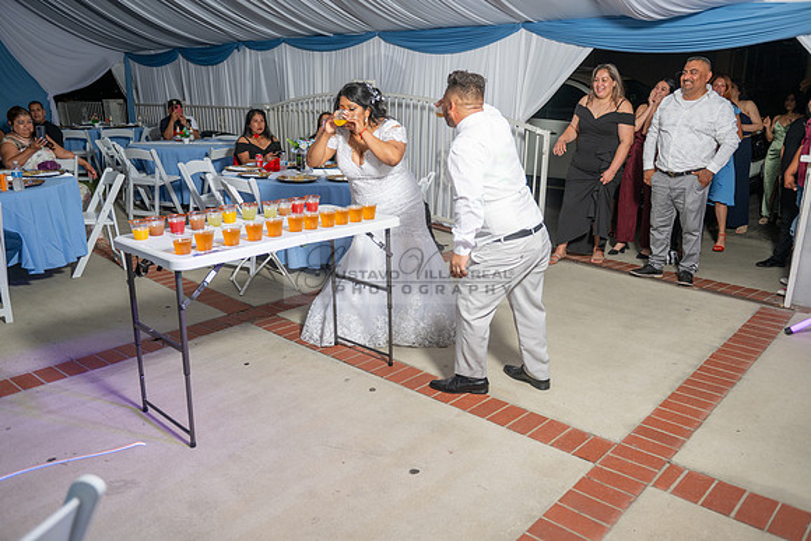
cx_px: 406
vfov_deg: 45.0
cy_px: 270
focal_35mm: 29
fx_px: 653
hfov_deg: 63.6
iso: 250
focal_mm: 29
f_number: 3.5
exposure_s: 1/125
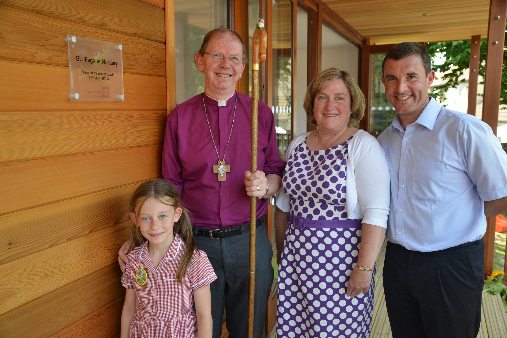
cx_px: 254
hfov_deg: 55.8
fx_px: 479
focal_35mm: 34
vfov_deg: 38.9
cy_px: 169
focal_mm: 34
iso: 800
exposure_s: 1/250
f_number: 5.6
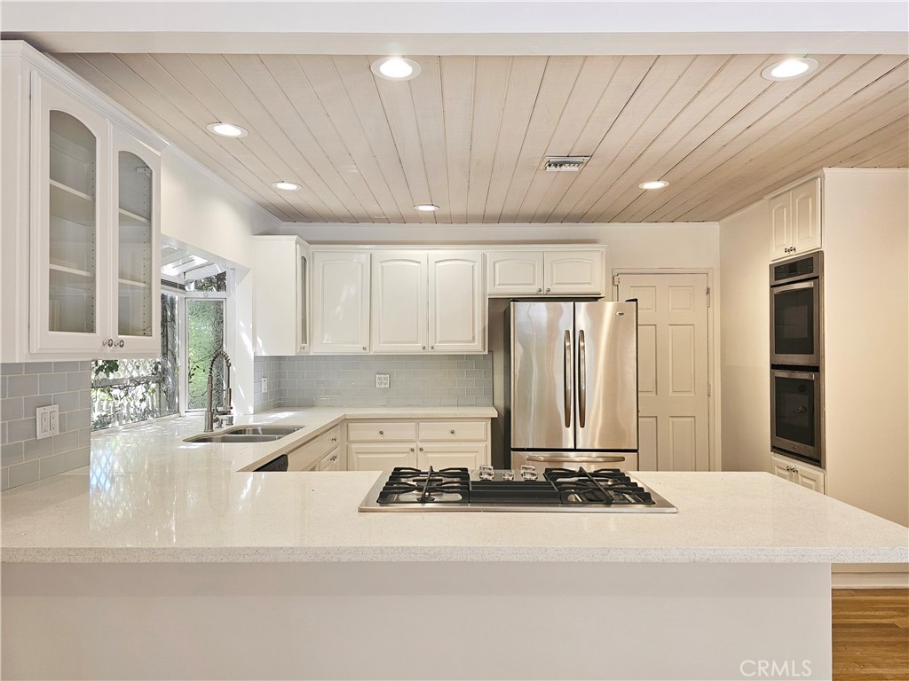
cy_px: 340
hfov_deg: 73.9
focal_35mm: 23
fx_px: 604
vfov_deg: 58.9
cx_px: 454
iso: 80
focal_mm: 6.3
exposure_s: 1/120
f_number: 1.7
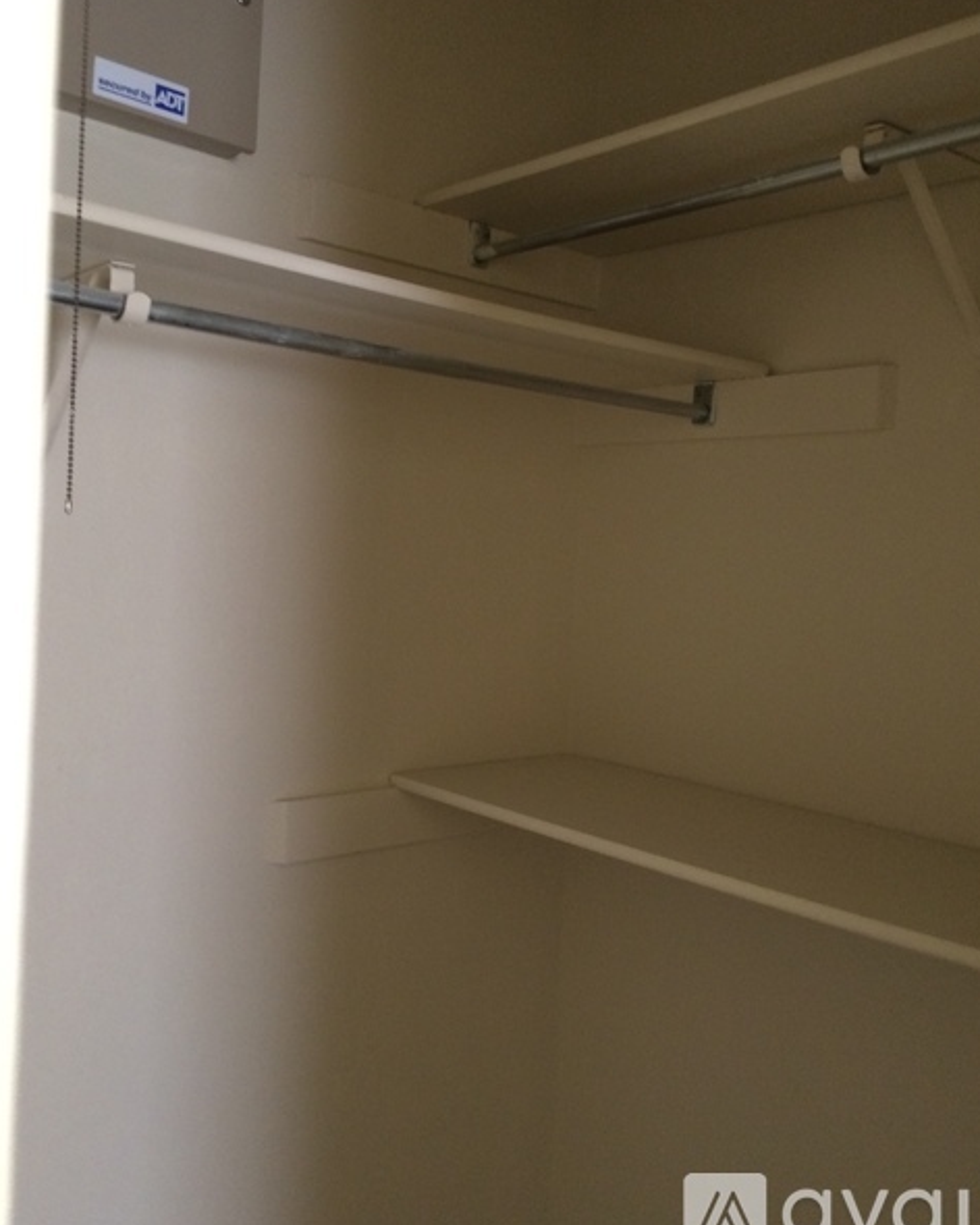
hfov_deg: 45.8
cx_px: 500
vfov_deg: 55.6
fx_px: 1160
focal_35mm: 32
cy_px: 564
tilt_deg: -5.5
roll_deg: -1.9
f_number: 2.2
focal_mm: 4.15
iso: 250
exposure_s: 1/30
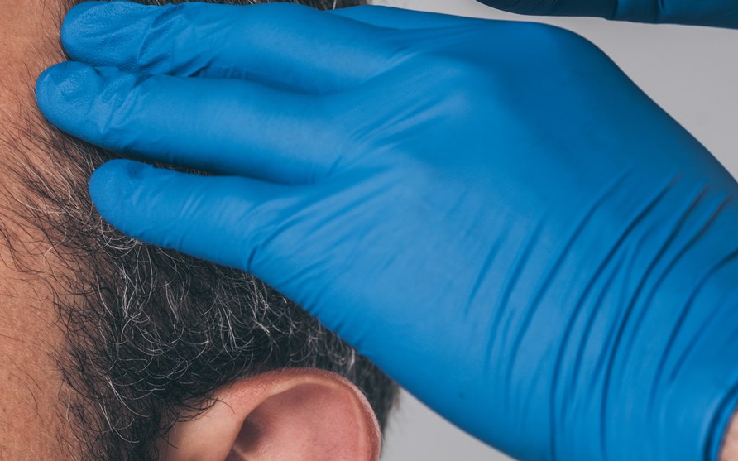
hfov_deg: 4.8
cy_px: 178
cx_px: 51
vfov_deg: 3.0
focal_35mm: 439
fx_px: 8827
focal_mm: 200
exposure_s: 1/200
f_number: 8
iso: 64
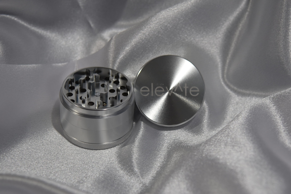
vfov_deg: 18.9
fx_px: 582
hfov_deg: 28.1
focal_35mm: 72
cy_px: 97
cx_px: 146
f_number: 4
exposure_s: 1/60
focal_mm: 48
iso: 560
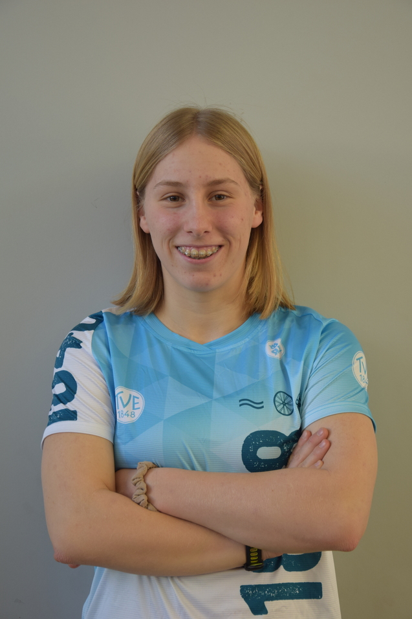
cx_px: 206
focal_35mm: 75
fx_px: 1288
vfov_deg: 27.0
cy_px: 310
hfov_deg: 18.2
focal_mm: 50
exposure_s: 1/100
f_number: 5
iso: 400
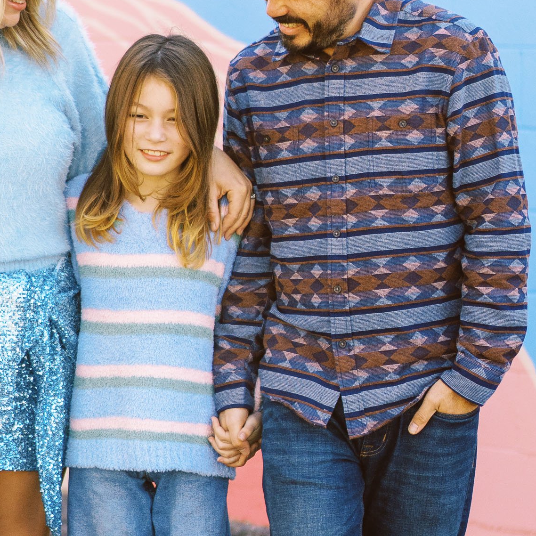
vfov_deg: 11.3
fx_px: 2698
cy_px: 296
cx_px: 102
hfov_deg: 11.3
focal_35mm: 154
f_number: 1.8
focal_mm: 55
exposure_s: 1/3200
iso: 400
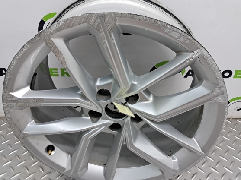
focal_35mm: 31
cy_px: 85
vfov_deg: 45.4
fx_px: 216
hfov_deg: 58.3
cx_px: 129
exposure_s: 1/50
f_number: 1.8
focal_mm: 4
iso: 100
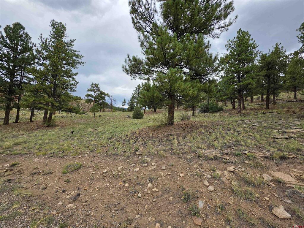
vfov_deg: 89.9
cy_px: 114
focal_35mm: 13
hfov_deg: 106.2
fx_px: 114
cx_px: 152
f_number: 1.9
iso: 32
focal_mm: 2.2
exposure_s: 1/1255
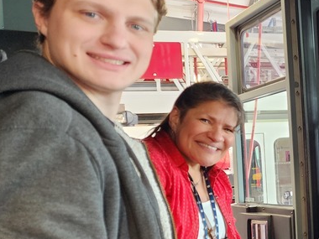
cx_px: 400
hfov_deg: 26.9
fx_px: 571
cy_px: 164
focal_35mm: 62
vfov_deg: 23.5
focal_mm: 6.4
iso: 400
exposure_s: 1/120
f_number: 1.8
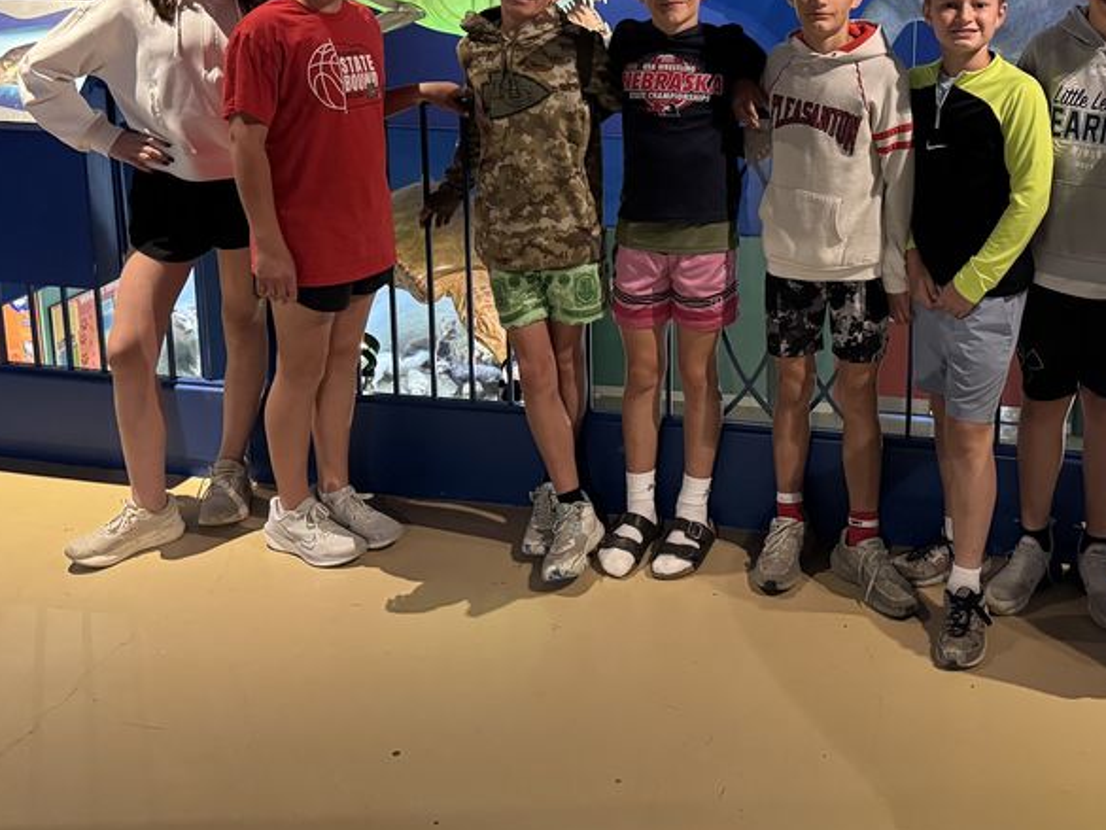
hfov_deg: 44.3
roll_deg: -0.1
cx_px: 713
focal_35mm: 42
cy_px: 159
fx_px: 1342
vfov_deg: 33.3
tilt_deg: -12.4
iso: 800
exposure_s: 1/30
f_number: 1.78
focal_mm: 6.76
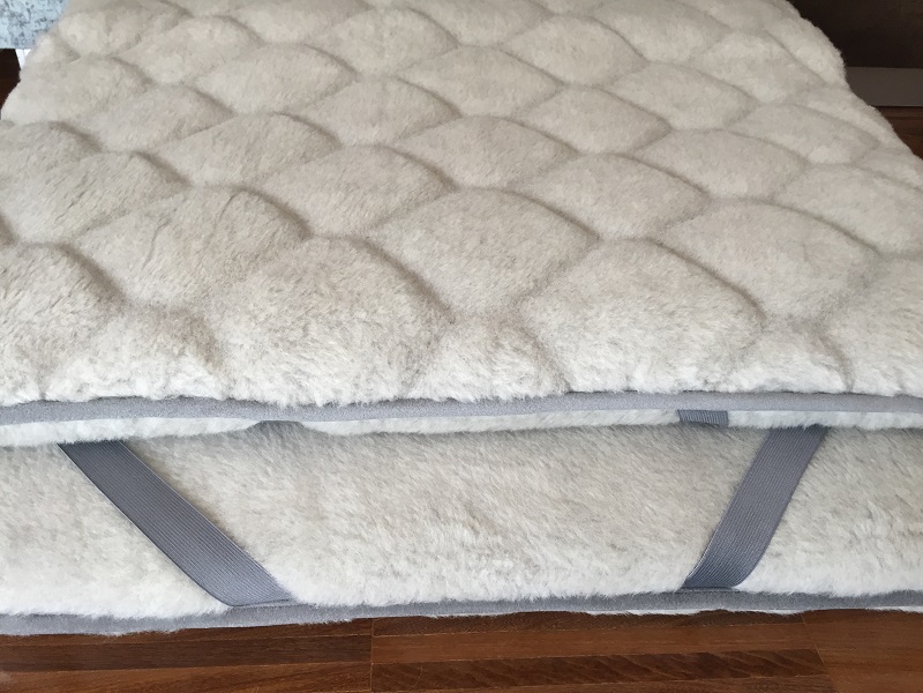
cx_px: 462
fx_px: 773
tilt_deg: -34.8
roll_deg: -3.0
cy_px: 346
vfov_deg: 48.2
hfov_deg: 61.7
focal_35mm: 29
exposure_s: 1/33
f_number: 2.2
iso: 40
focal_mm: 4.15
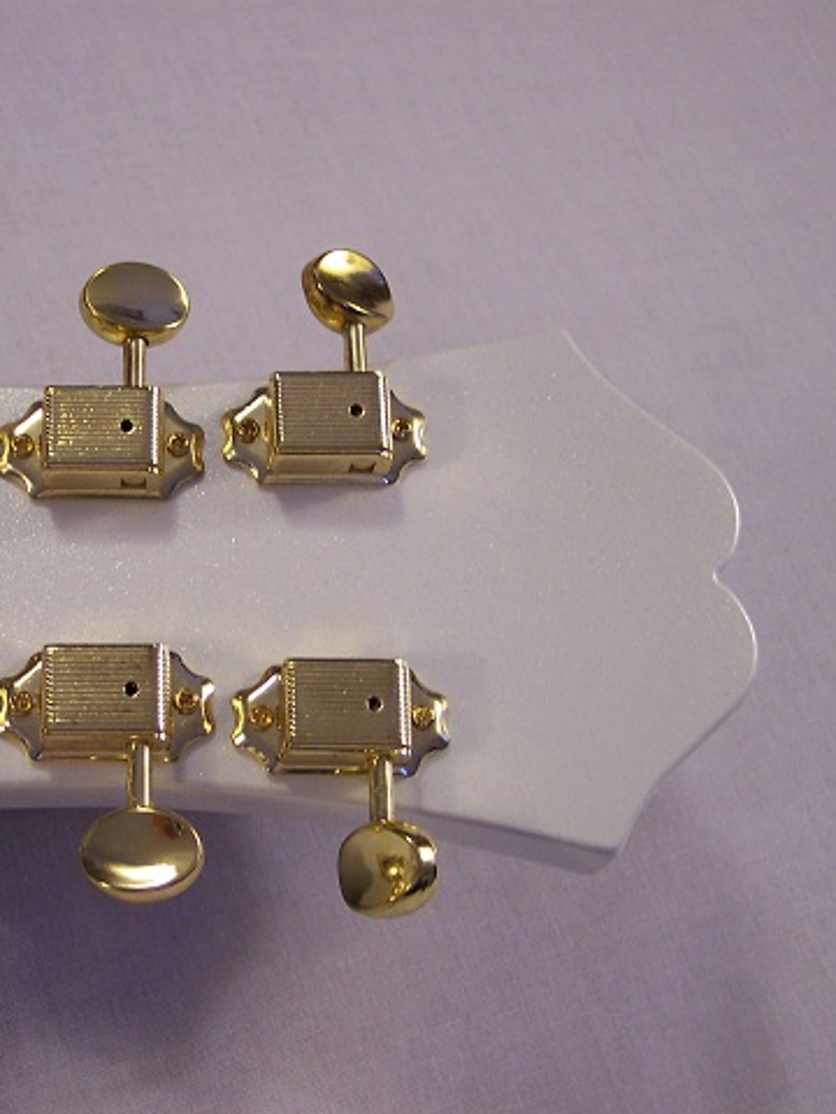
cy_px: 558
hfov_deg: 28.0
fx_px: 1642
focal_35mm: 51
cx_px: 175
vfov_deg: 37.5
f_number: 2.8
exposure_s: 1/30
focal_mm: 8
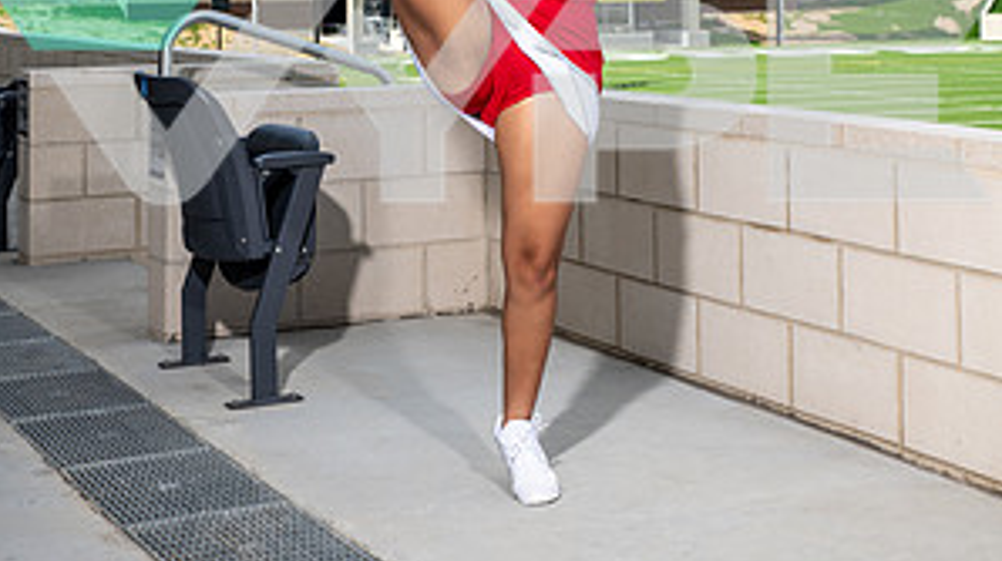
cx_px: 501
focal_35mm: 76
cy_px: -134
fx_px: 2017
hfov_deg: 27.9
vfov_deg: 15.2
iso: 100
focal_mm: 48
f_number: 7.1
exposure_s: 1/320
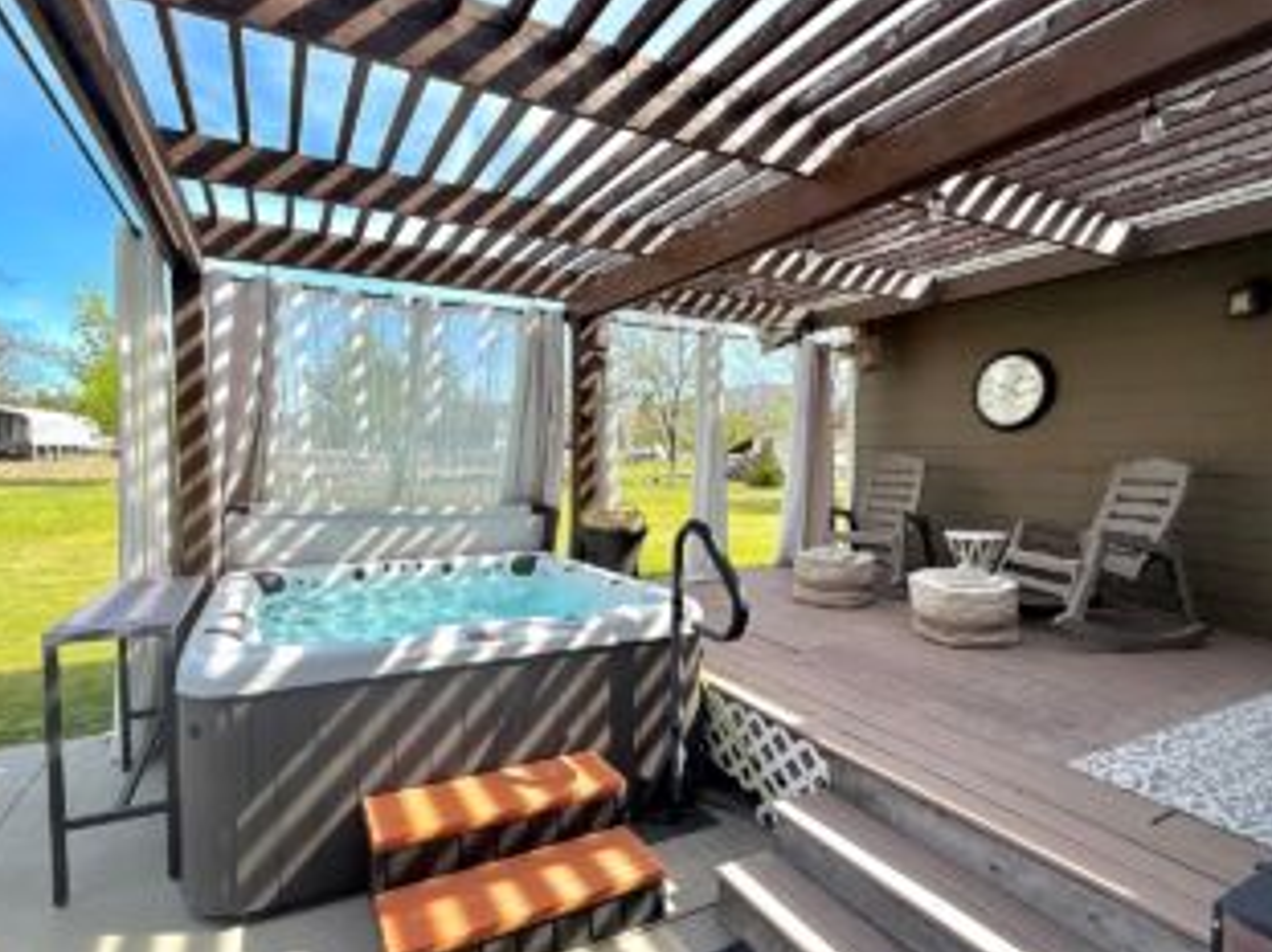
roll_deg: -0.1
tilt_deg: -4.3
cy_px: 503
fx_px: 661
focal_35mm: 18
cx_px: 597
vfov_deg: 71.5
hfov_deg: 87.7
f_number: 2.2
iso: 50
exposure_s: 1/876
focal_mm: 2.22
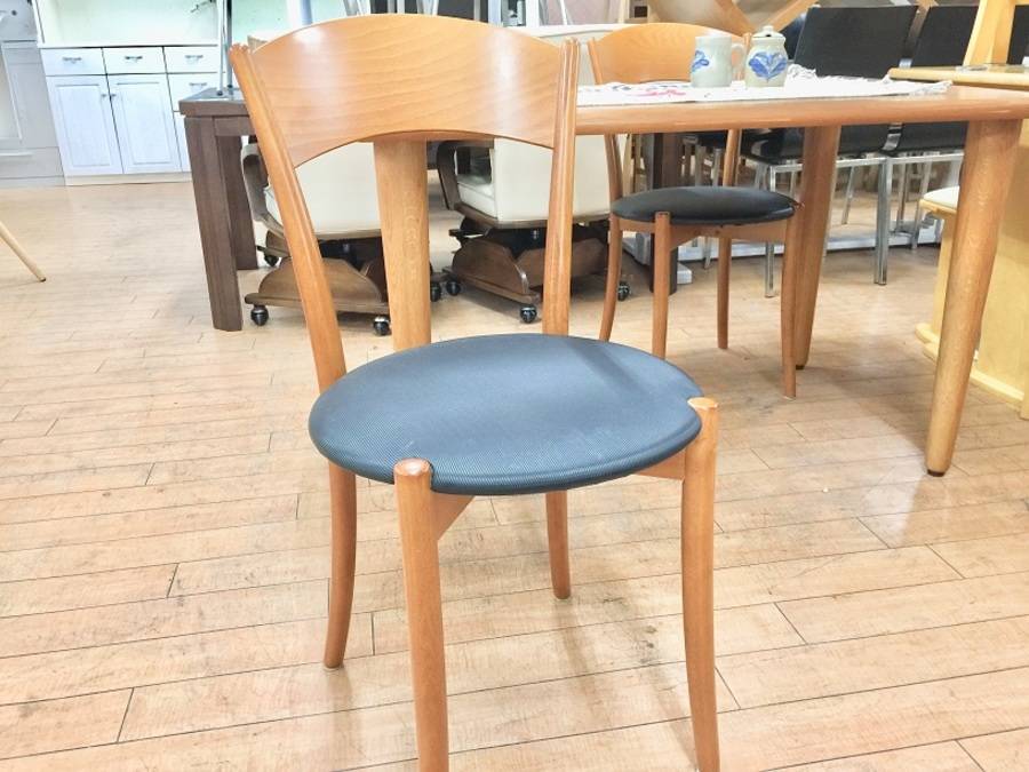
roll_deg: +0.8
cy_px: 386
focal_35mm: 29
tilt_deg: -21.5
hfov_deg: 61.7
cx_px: 514
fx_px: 862
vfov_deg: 48.2
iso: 100
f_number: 2.2
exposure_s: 1/15
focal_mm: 4.15
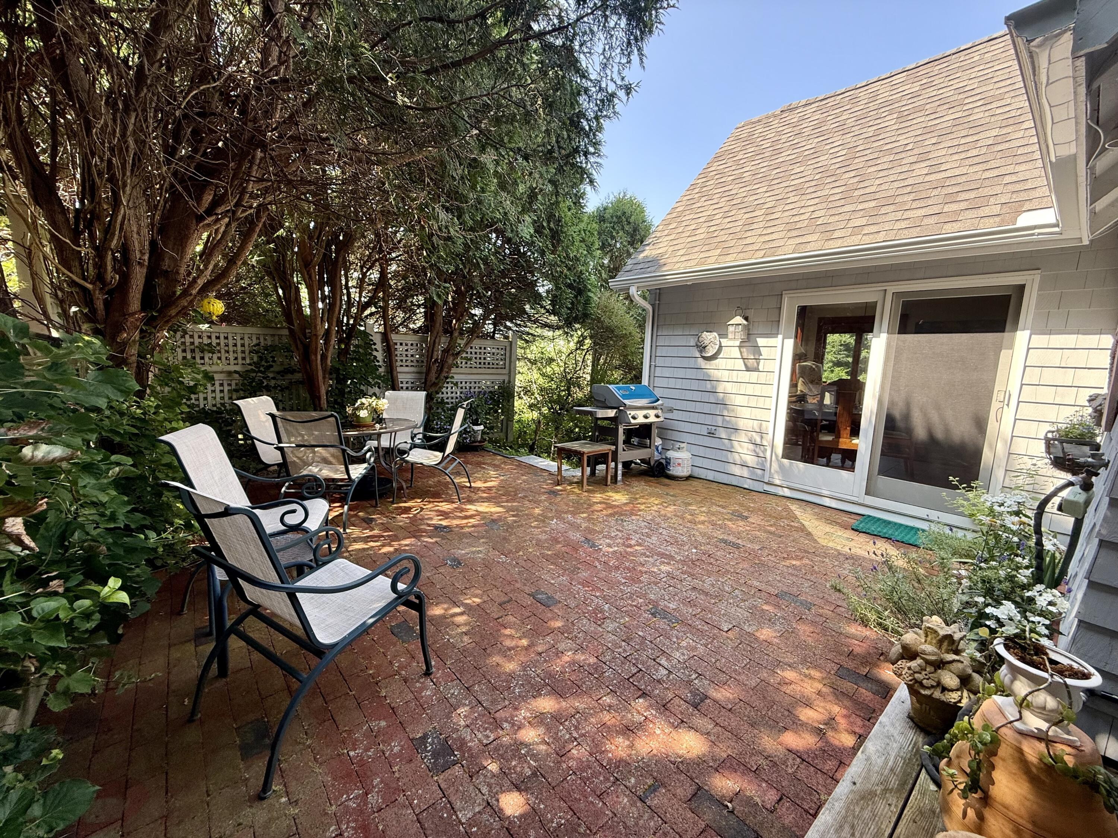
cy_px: 419
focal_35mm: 14
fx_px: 452
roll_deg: -2.2
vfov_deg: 85.7
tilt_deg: -7.1
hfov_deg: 102.1
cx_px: 559
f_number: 2.2
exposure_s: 1/138
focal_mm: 2.22
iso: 64
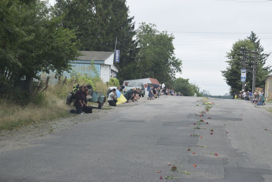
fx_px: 624
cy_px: 91
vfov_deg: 16.6
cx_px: 136
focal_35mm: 82
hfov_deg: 24.6
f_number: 8
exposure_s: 1/250
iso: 400
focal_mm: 55
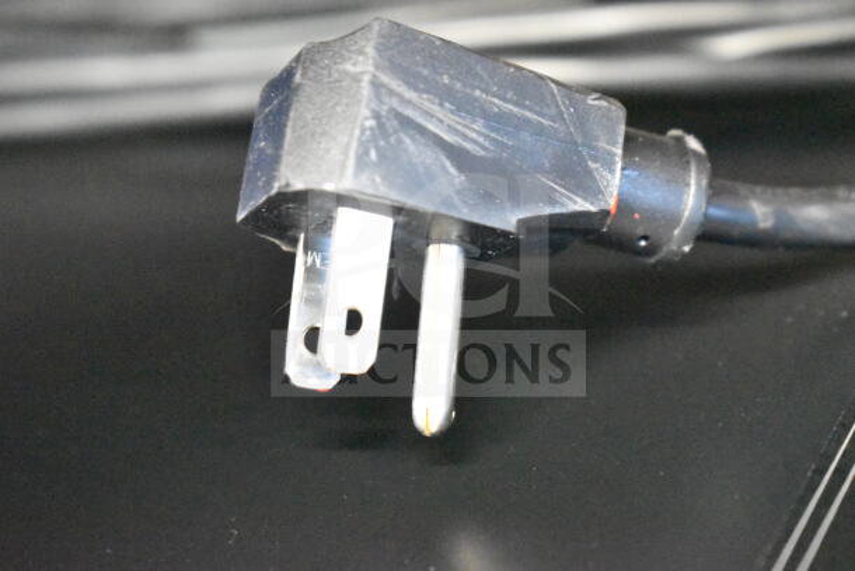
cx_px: 428
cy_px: 286
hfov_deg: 24.6
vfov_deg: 16.6
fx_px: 1960
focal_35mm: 82
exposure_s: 1/50
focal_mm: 55
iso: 25600
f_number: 5.6
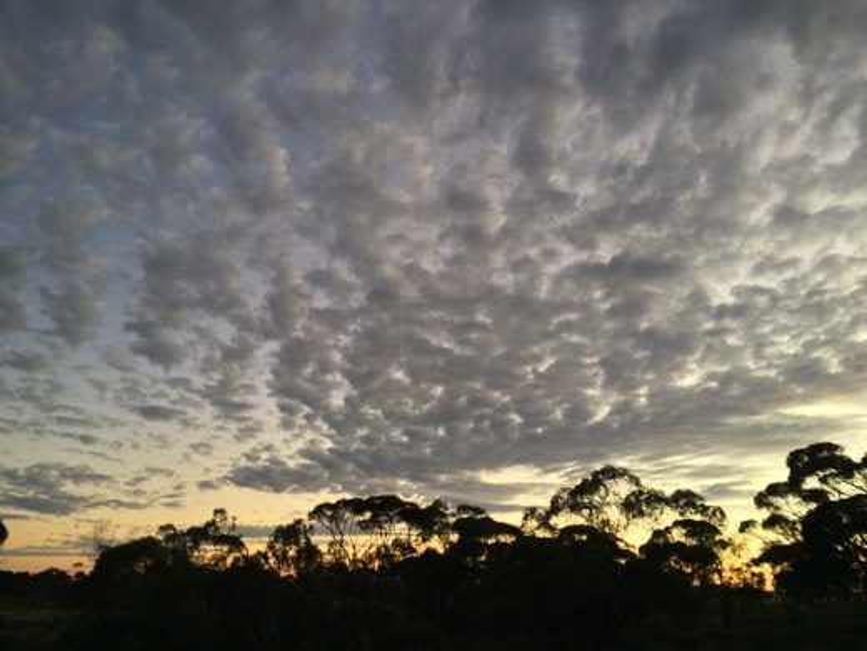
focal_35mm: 29
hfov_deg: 61.7
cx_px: 434
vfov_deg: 48.2
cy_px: 326
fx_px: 726
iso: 50
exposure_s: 1/30
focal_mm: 4.15
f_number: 2.2
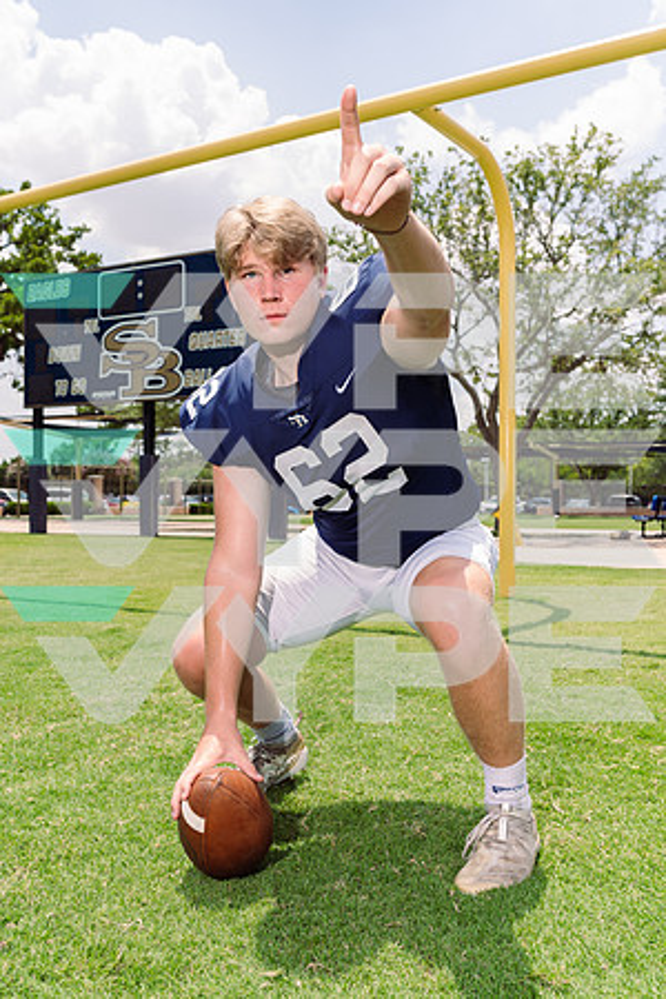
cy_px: 500
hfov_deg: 37.9
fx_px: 971
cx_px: 333
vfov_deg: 54.4
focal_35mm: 35
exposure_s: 1/250
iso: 50
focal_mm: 35
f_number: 5.6
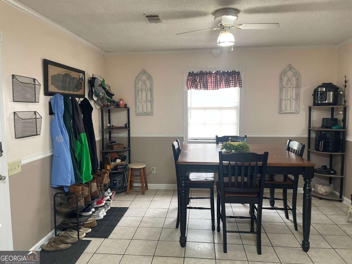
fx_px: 264
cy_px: 132
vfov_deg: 53.1
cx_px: 176
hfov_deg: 67.3
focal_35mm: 26
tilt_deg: -3.7
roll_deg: +0.8
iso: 200
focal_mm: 4.2
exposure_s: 1/60
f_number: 1.6
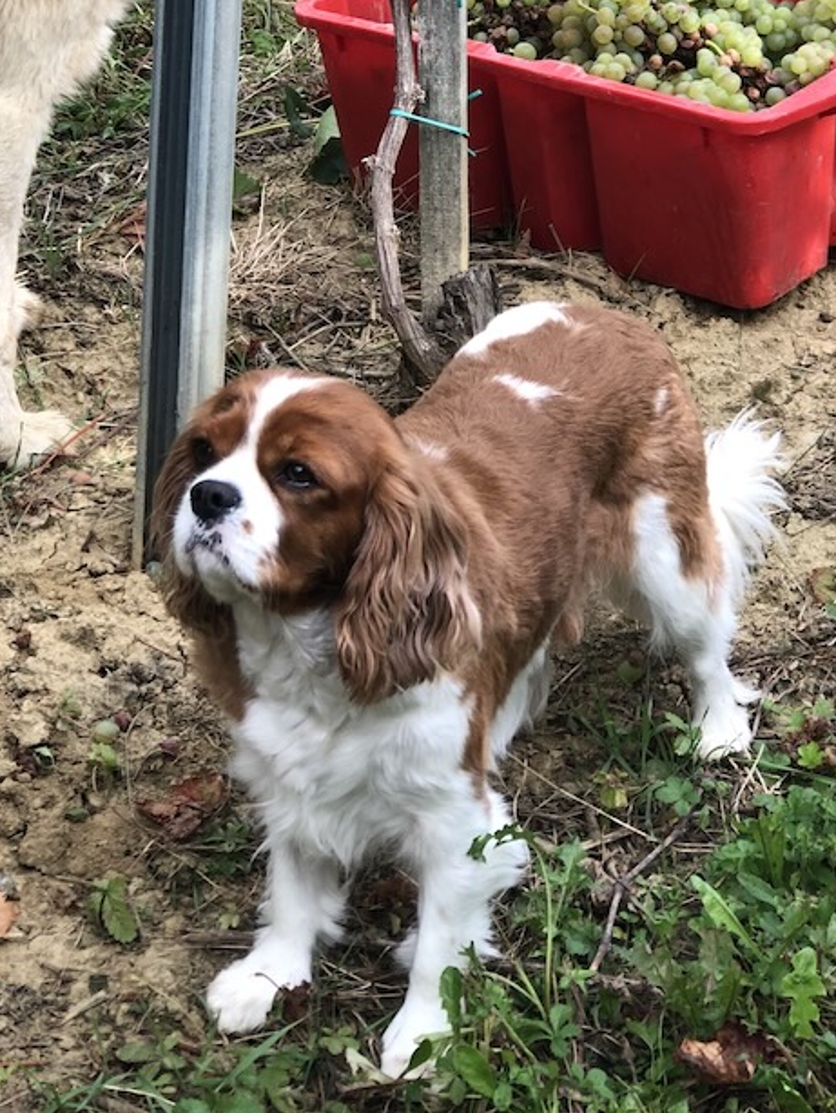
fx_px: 3186
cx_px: 468
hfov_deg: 14.9
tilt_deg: -12.1
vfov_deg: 19.6
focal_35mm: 99
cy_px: 195
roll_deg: -1.6
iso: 40
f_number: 2.8
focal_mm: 6.6
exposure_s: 1/120
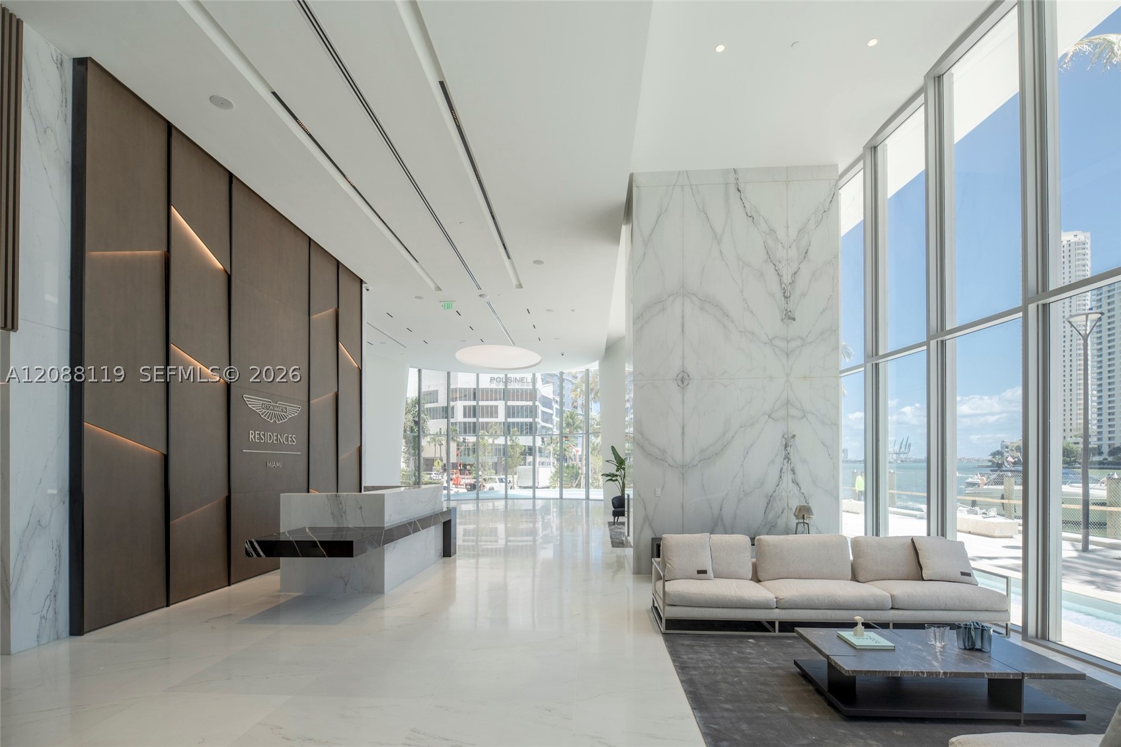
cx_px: 560
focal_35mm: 15
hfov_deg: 100.4
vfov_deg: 77.3
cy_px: 374
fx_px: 467
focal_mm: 15
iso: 80
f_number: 7.1
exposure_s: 1/100
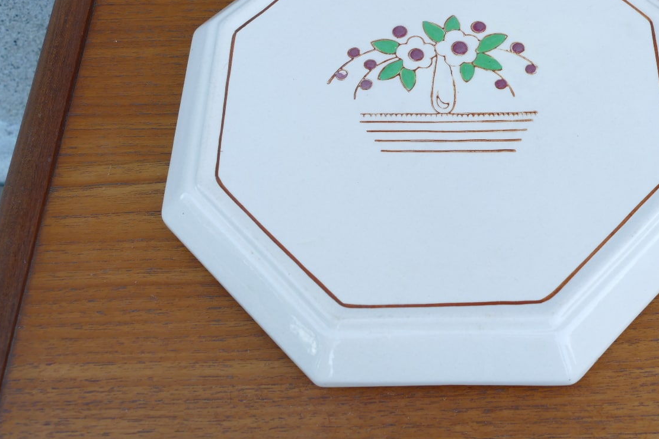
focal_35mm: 51
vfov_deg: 26.3
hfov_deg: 38.3
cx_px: 455
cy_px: 131
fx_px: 933
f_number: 3.8
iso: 200
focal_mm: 12.64
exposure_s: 1/80
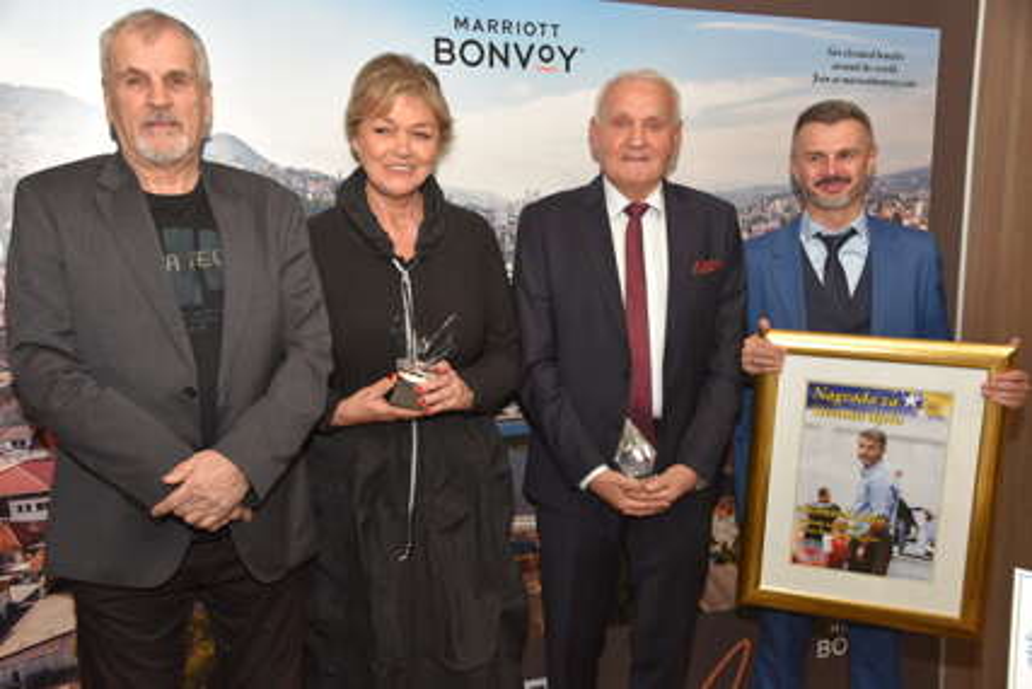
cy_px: 344
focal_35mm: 34
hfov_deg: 55.8
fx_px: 975
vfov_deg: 38.9
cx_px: 516
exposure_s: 1/60
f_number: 7.1
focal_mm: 34
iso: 1000
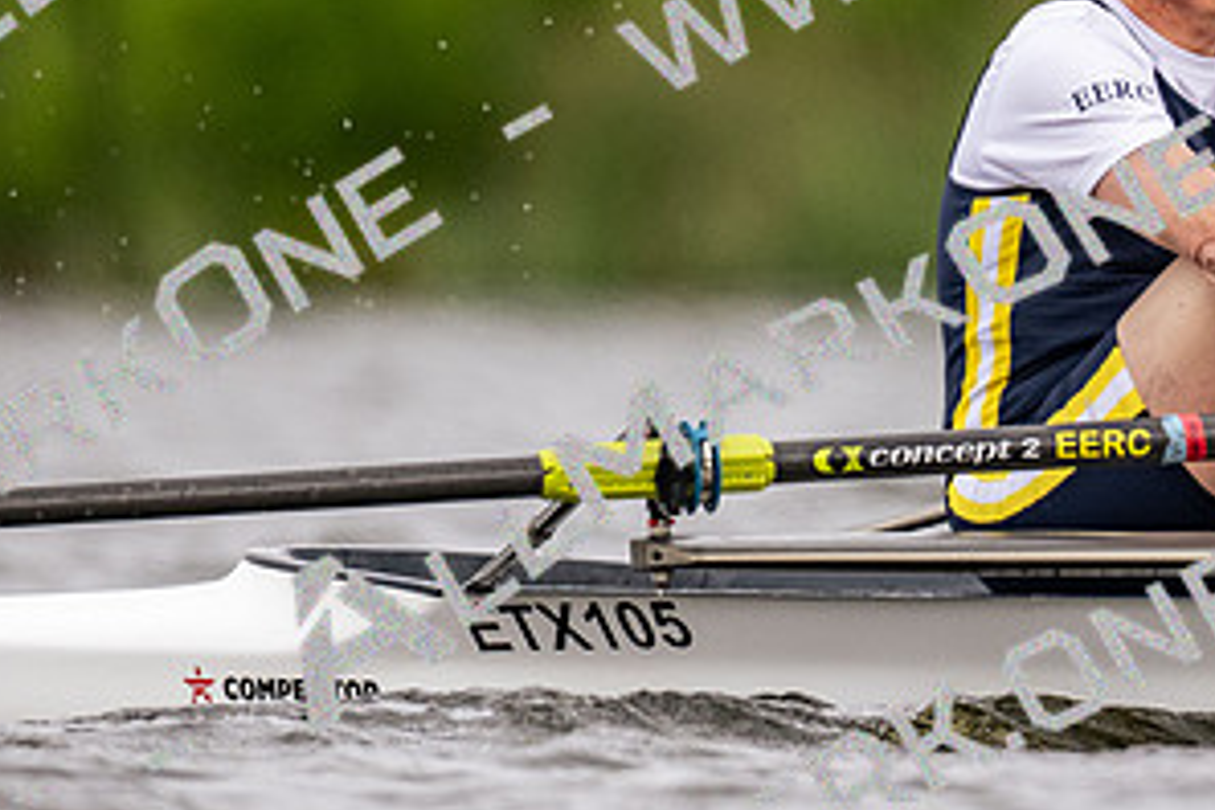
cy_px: 102
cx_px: 1121
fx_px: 59260
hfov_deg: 1.2
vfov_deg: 0.8
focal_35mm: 1756
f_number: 4
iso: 720
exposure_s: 1/2500
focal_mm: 600
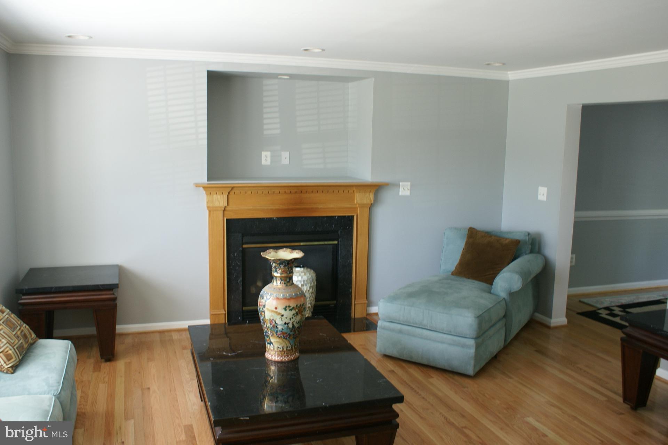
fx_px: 557
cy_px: 222
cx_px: 334
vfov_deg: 43.6
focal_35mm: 30
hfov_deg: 61.9
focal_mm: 20
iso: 160
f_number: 4
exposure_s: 1/30
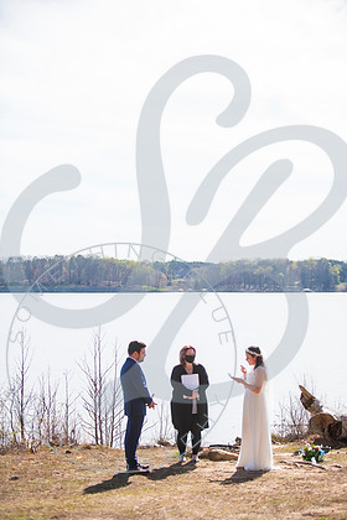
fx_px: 1084
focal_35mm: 75
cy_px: 264
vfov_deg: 27.0
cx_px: 177
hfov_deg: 18.2
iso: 100
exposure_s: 1/1000
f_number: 2.8
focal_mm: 70
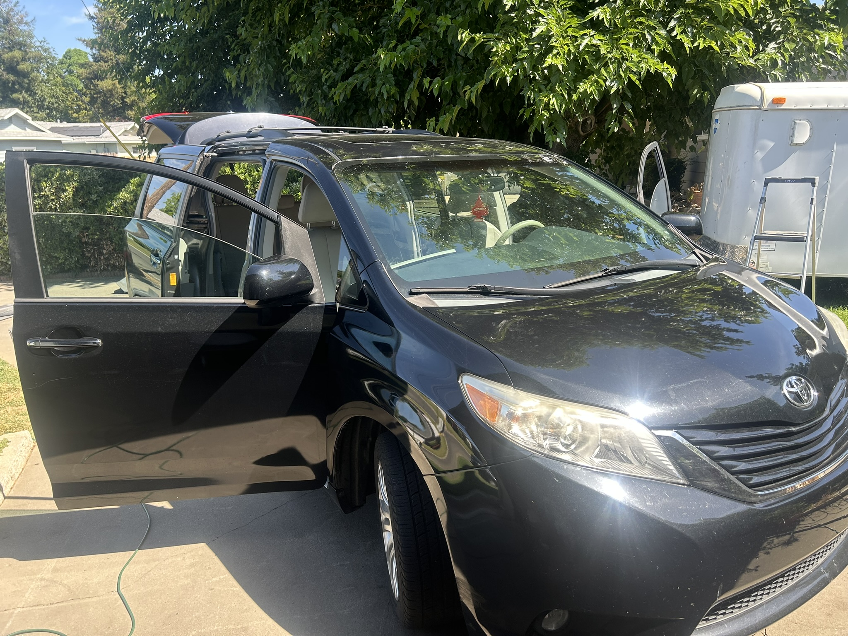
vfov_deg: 53.1
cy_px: 318
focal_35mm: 26
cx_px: 424
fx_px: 637
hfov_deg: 67.3
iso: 50
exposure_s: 1/723
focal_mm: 5.7
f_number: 1.5
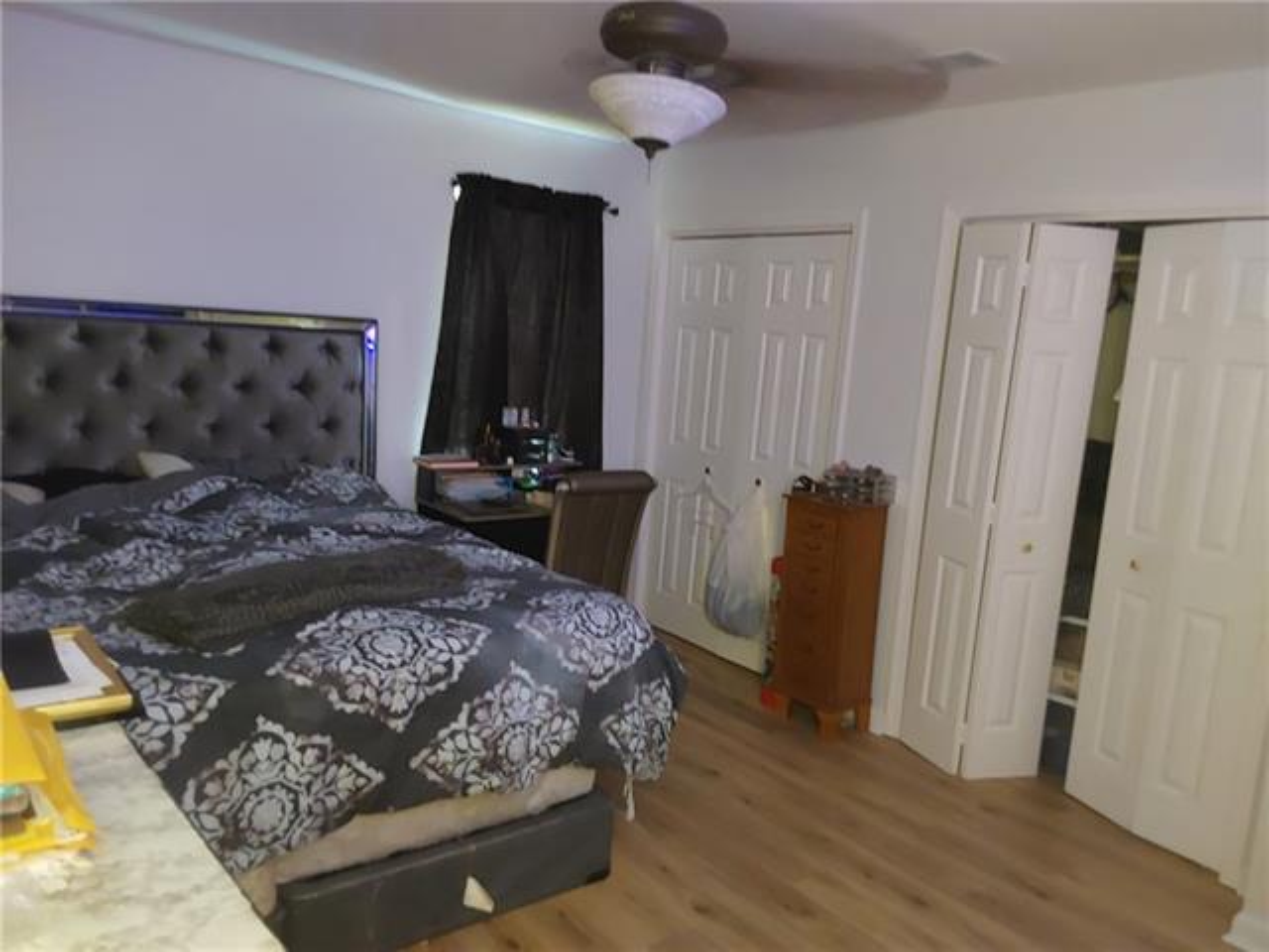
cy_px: 476
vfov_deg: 49.7
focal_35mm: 28
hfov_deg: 63.4
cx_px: 634
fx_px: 1026
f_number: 1.9
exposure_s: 1/10
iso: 500
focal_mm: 2.91
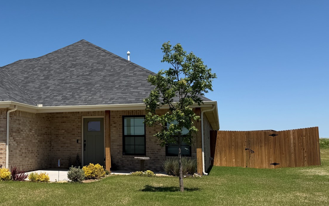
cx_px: 54
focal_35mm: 44
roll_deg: -0.1
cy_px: 109
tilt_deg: +4.8
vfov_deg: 29.2
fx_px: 395
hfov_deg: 42.7
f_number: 1.78
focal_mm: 6.76
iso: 80
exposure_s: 1/6173
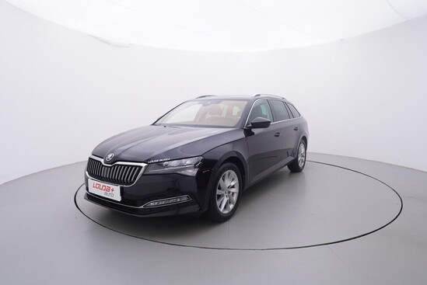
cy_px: 142
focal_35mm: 22
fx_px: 267
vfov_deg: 56.2
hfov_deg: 77.3
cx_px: 214
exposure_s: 1/80
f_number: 5
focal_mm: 15
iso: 200
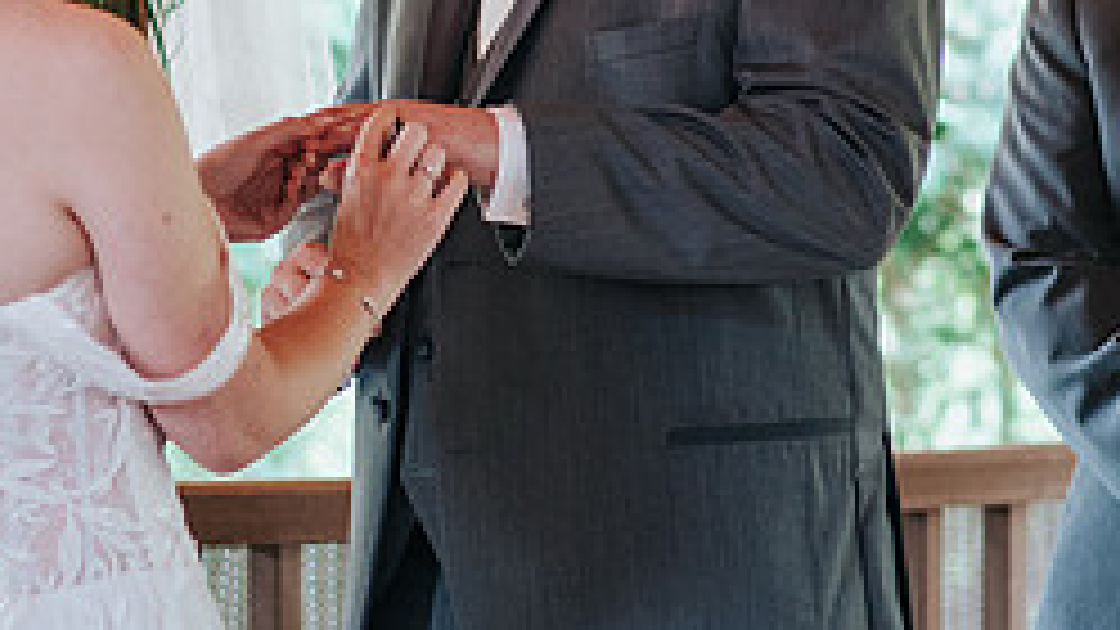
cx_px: 274
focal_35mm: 325
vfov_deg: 3.7
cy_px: 70
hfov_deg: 6.6
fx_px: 9651
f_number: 2.8
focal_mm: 85
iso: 800
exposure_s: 1/250
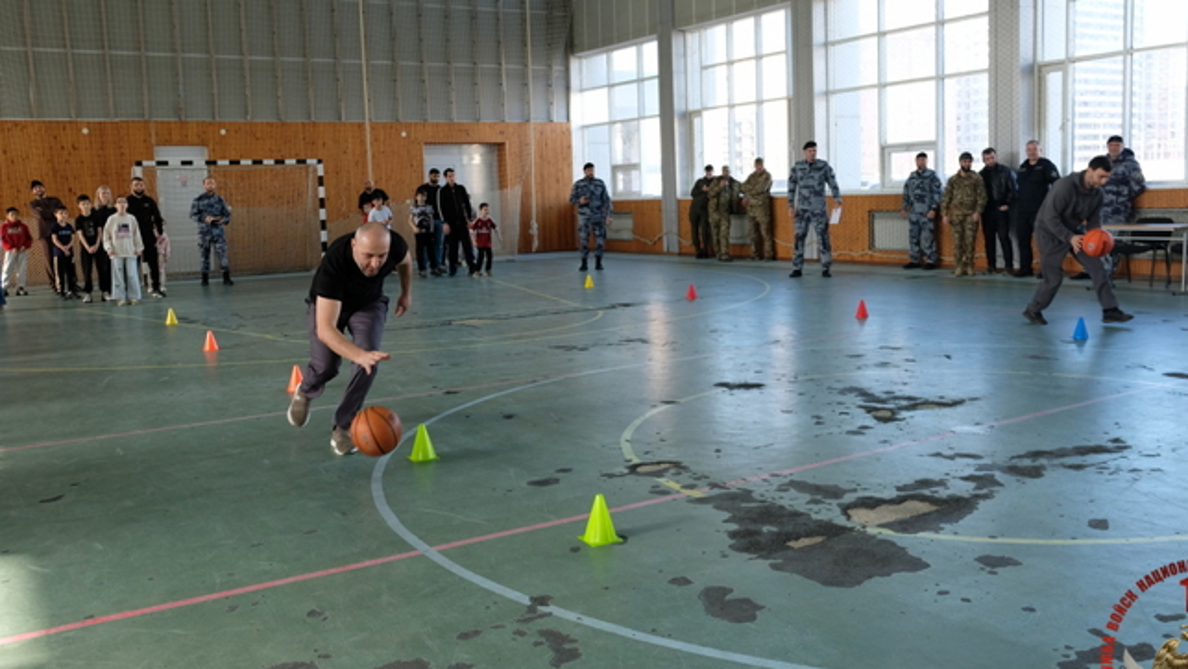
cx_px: 617
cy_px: 305
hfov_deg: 59.5
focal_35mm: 33
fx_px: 1040
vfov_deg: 35.6
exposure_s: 1/210
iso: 800
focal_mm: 18
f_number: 3.2
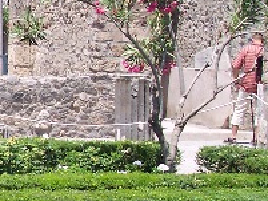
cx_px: -259
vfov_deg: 9.8
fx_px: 1170
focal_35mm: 151
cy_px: 43
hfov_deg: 11.8
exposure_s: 1/500
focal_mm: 8
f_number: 4.8
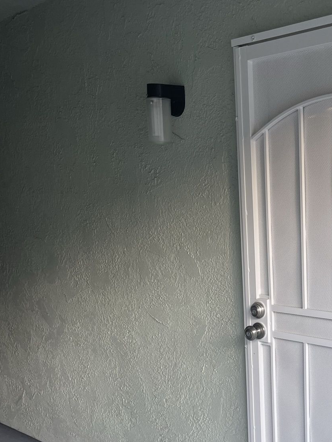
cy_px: 323
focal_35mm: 48
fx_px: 614
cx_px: 302
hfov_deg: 29.0
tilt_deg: -11.2
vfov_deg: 38.8
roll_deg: +1.8
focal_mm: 4.2
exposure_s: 1/121
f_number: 1.6
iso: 40
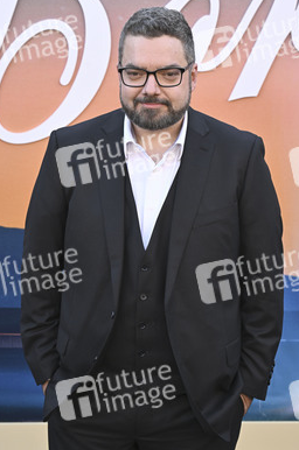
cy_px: 218
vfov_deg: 24.5
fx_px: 1038
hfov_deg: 16.4
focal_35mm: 83
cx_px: 150
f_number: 7.1
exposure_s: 1/320
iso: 800
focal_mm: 80
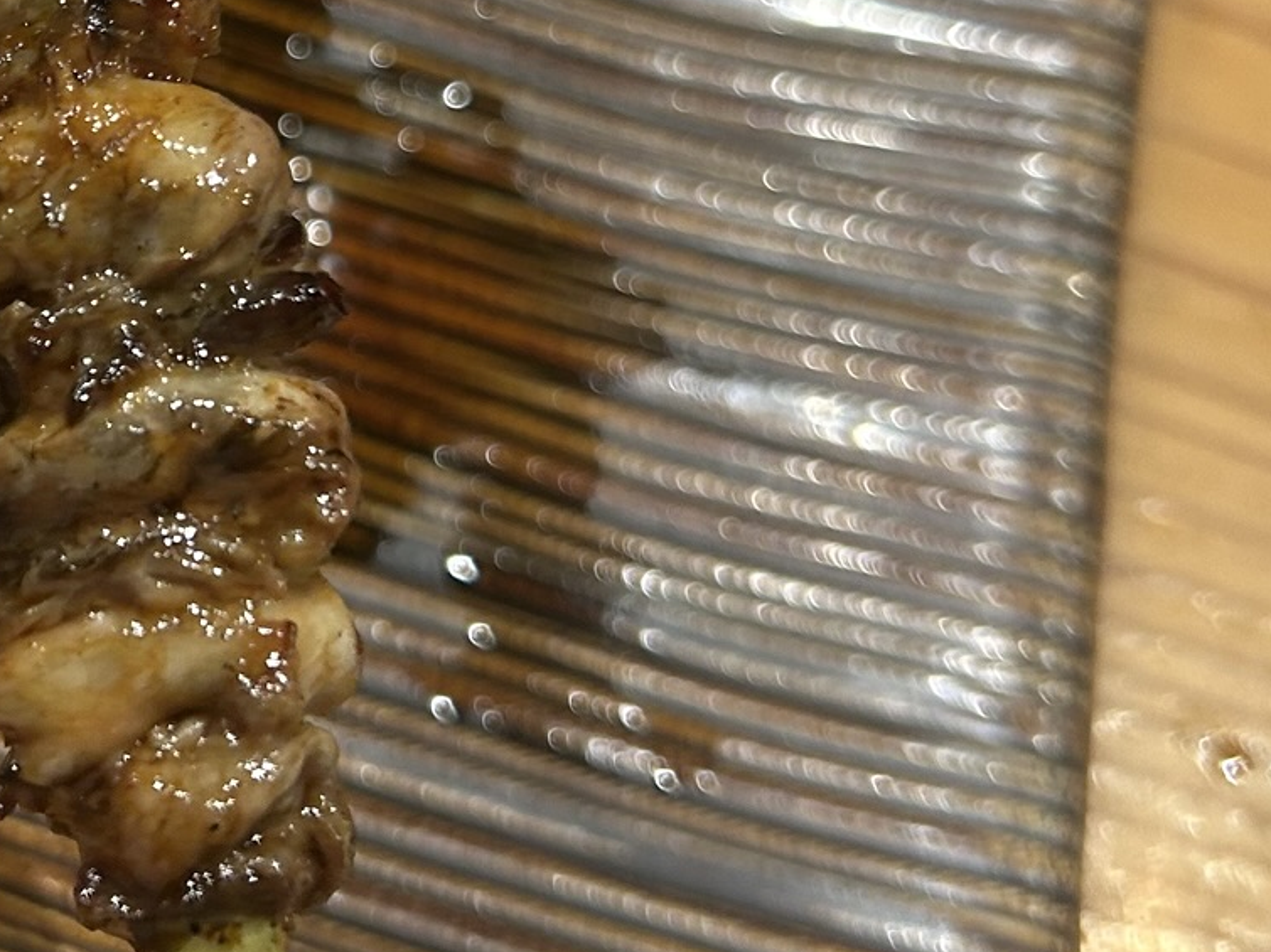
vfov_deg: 20.9
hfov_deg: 26.5
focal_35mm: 69
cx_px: -35
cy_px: 136
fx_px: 2533
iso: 160
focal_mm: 5.7
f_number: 1.5
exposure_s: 1/50
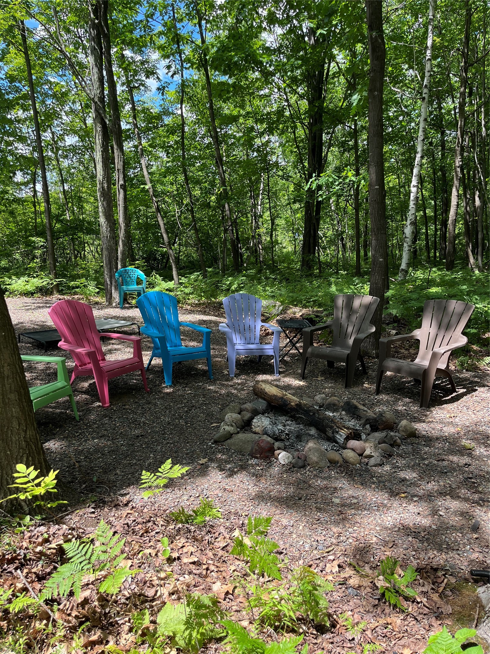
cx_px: 245
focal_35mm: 26
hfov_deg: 53.1
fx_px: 491
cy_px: 327
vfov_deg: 67.3
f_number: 1.6
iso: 50
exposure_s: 1/714
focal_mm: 5.1
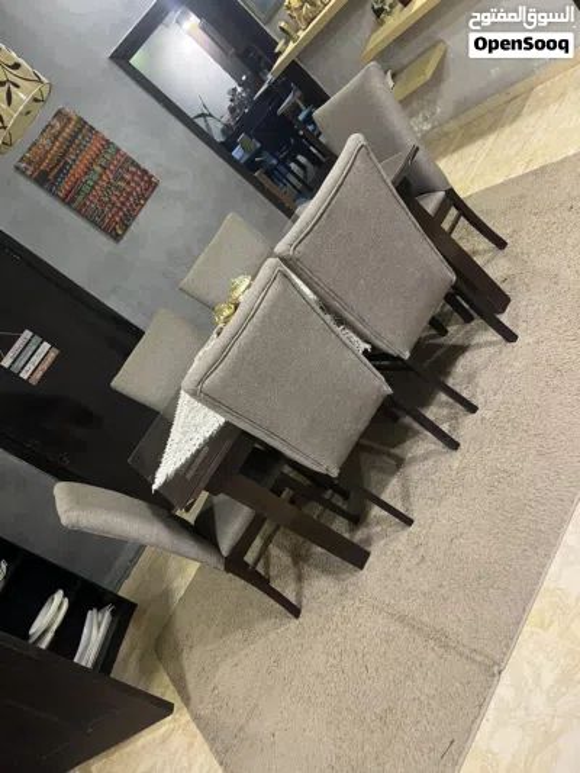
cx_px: 290
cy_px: 386
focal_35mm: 26
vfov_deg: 67.3
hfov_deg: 53.1
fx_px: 581
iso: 500
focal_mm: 5.7
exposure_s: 1/50
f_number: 1.5
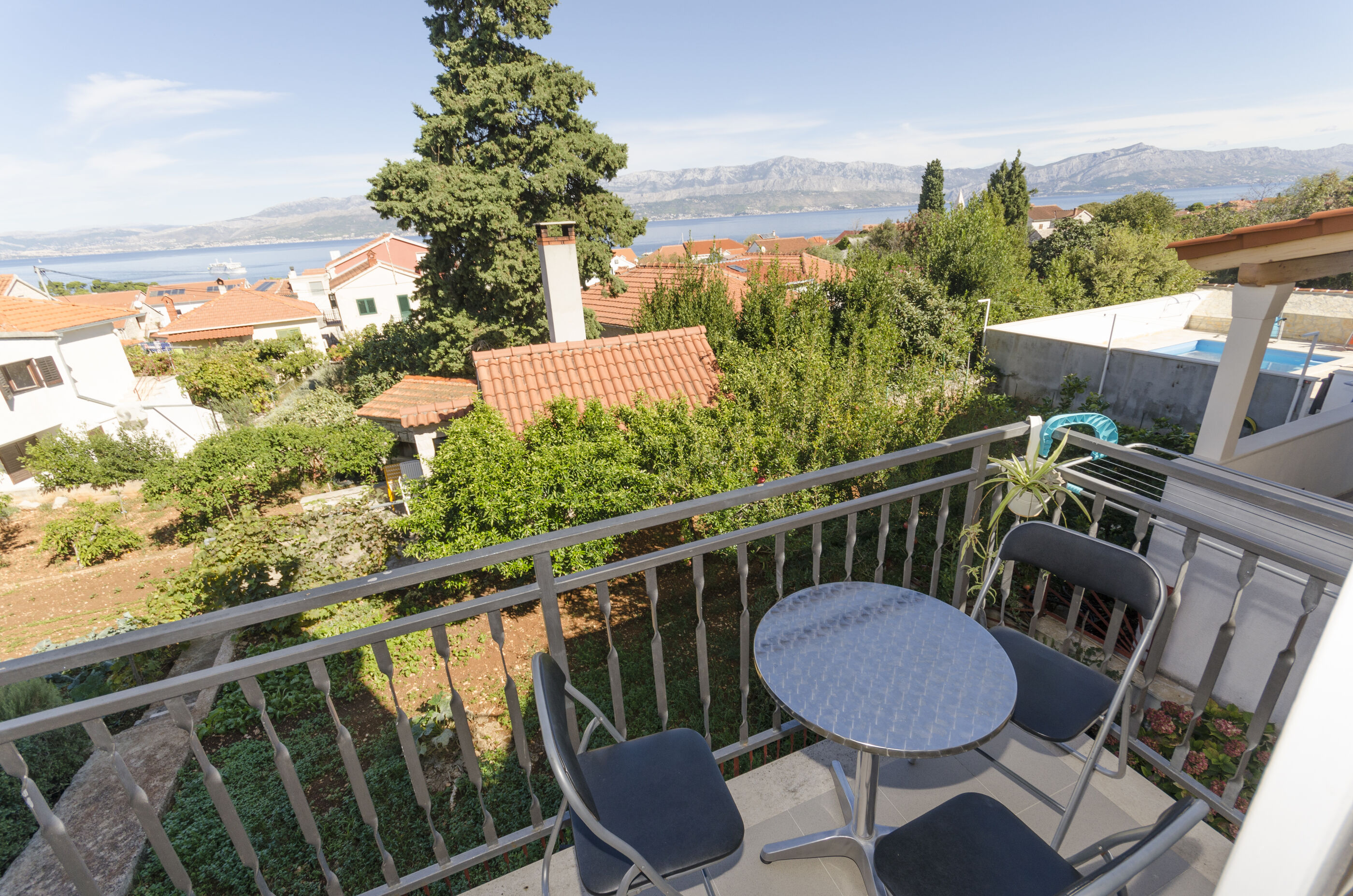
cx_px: 676
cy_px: 448
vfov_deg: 77.1
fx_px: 563
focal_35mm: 15
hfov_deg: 100.5
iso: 100
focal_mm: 10
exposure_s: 1/200
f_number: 8
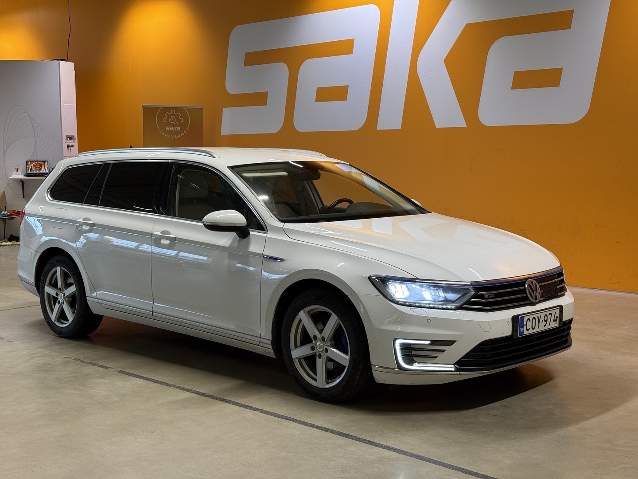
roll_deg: +0.5
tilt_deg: -5.7
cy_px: 240
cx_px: 319
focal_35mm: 48
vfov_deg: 30.3
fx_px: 885
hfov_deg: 39.7
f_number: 1.78
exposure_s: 1/100
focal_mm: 6.76
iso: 80
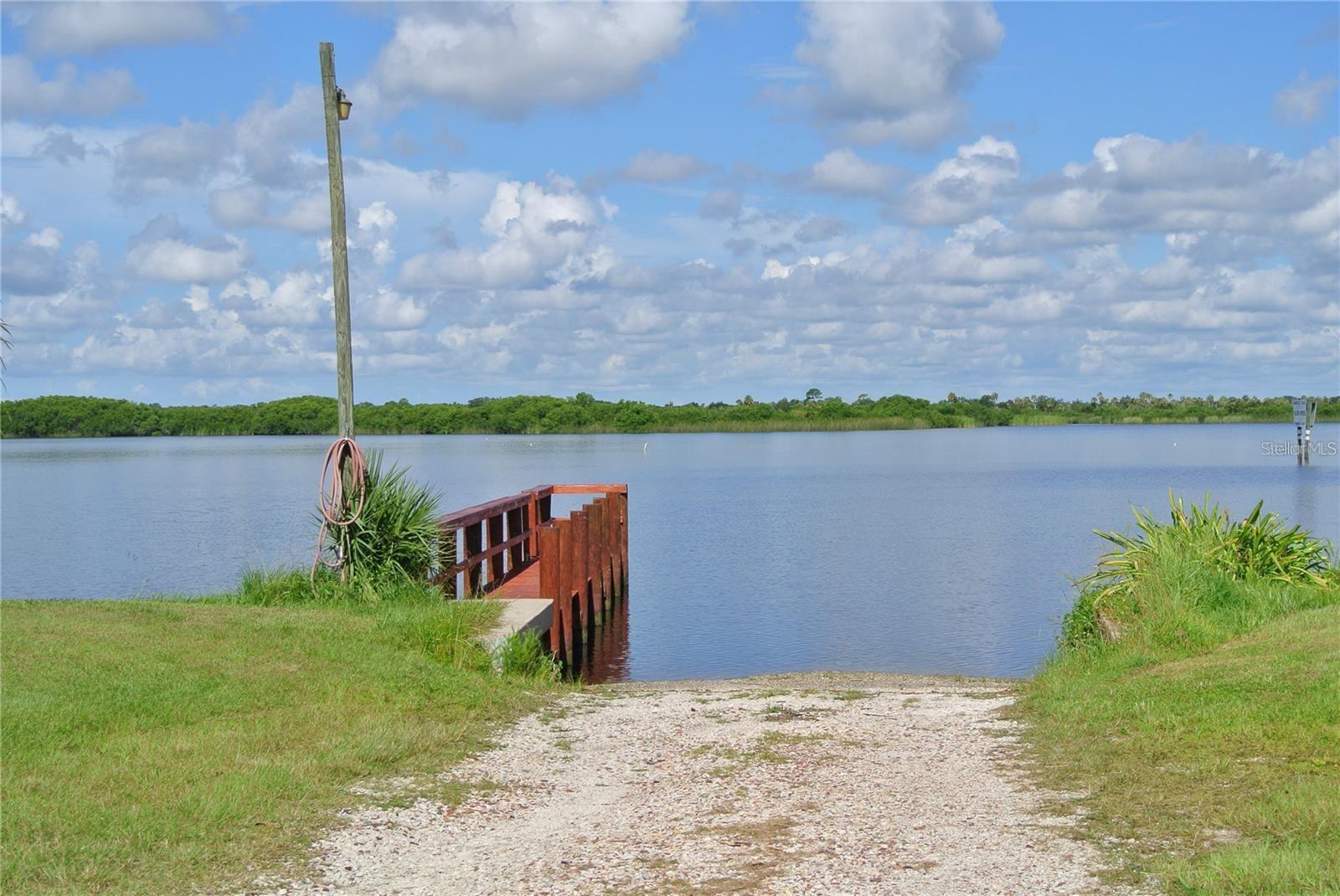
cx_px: 670
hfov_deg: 32.9
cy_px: 448
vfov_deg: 22.3
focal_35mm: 61
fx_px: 2273
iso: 100
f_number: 5
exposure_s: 1/800
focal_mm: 22.7
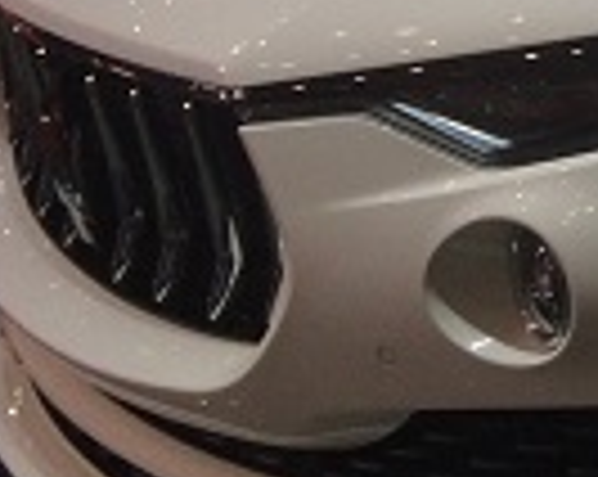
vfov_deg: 10.4
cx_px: 1268
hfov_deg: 11.8
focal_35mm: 143
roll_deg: +3.5
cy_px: -238
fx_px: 2527
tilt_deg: -9.0
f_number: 2.2
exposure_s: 1/100
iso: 50
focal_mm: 4.15
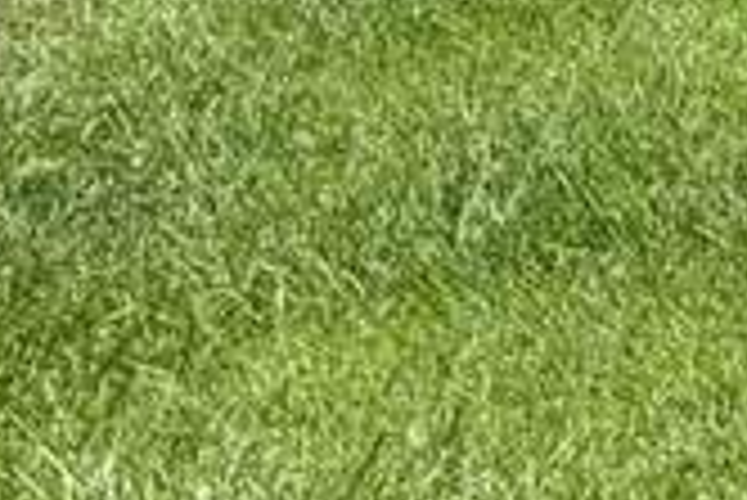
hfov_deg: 11.2
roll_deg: -1.2
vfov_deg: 10.8
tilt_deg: +1.7
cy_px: -608
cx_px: 2236
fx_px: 2326
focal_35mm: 112
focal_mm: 2.22
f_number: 2.2
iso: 25
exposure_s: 1/770
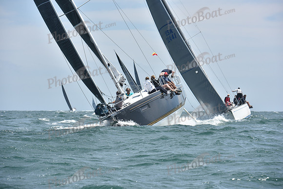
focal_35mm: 155
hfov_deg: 13.2
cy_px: 94
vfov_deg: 8.9
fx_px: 1219
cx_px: 142
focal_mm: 155
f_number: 7.1
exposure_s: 1/1250
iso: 250
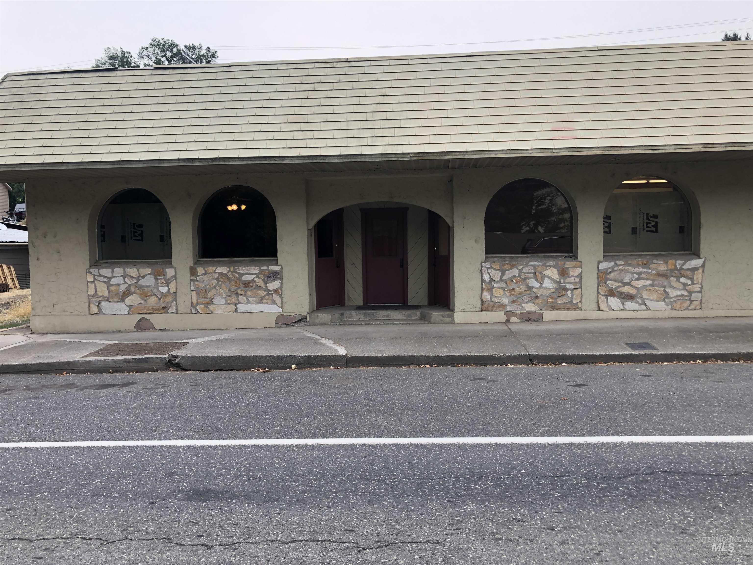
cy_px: 282
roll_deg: +0.4
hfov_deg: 63.4
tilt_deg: -3.5
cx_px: 376
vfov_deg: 49.7
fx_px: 609
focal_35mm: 28
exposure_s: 1/279
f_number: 1.8
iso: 20
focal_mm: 3.99
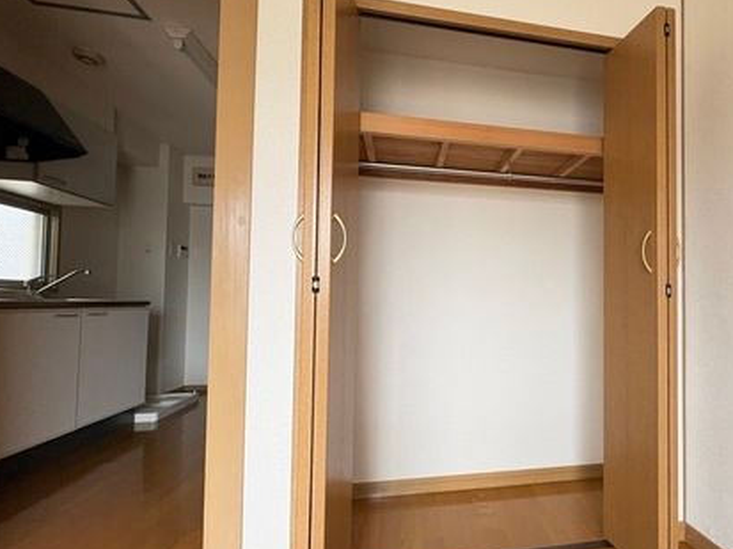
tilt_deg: +1.6
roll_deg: -0.4
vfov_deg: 68.5
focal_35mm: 19
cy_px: 291
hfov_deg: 82.0
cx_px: 486
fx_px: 402
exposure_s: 1/60
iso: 500
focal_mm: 2.22
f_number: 2.2
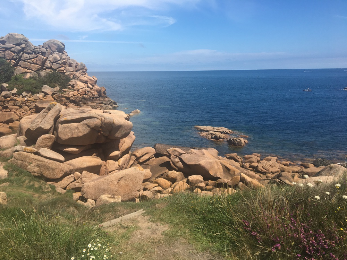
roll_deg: +1.1
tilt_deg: -11.9
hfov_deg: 61.7
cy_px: 130
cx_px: 174
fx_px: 291
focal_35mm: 29
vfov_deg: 48.2
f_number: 2.2
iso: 25
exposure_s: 1/2024
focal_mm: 4.15
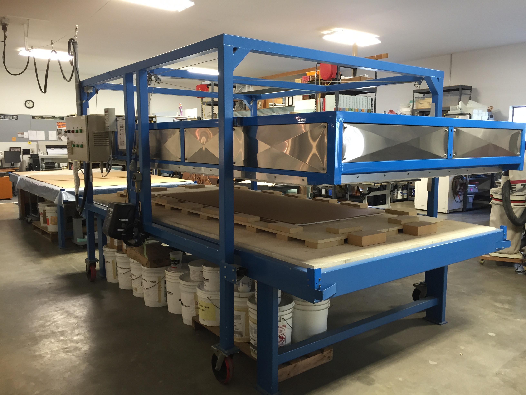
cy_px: 198
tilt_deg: -6.8
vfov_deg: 48.2
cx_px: 263
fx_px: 441
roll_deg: -1.1
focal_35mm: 29
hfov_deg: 61.7
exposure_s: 1/30
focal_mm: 4.15
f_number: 2.2
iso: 64
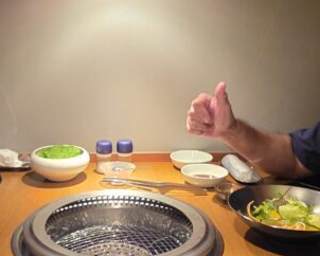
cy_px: 115
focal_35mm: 43
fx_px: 408
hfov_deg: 41.8
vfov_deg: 34.9
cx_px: 86
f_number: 1.9
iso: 640
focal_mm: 2.2
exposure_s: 1/60
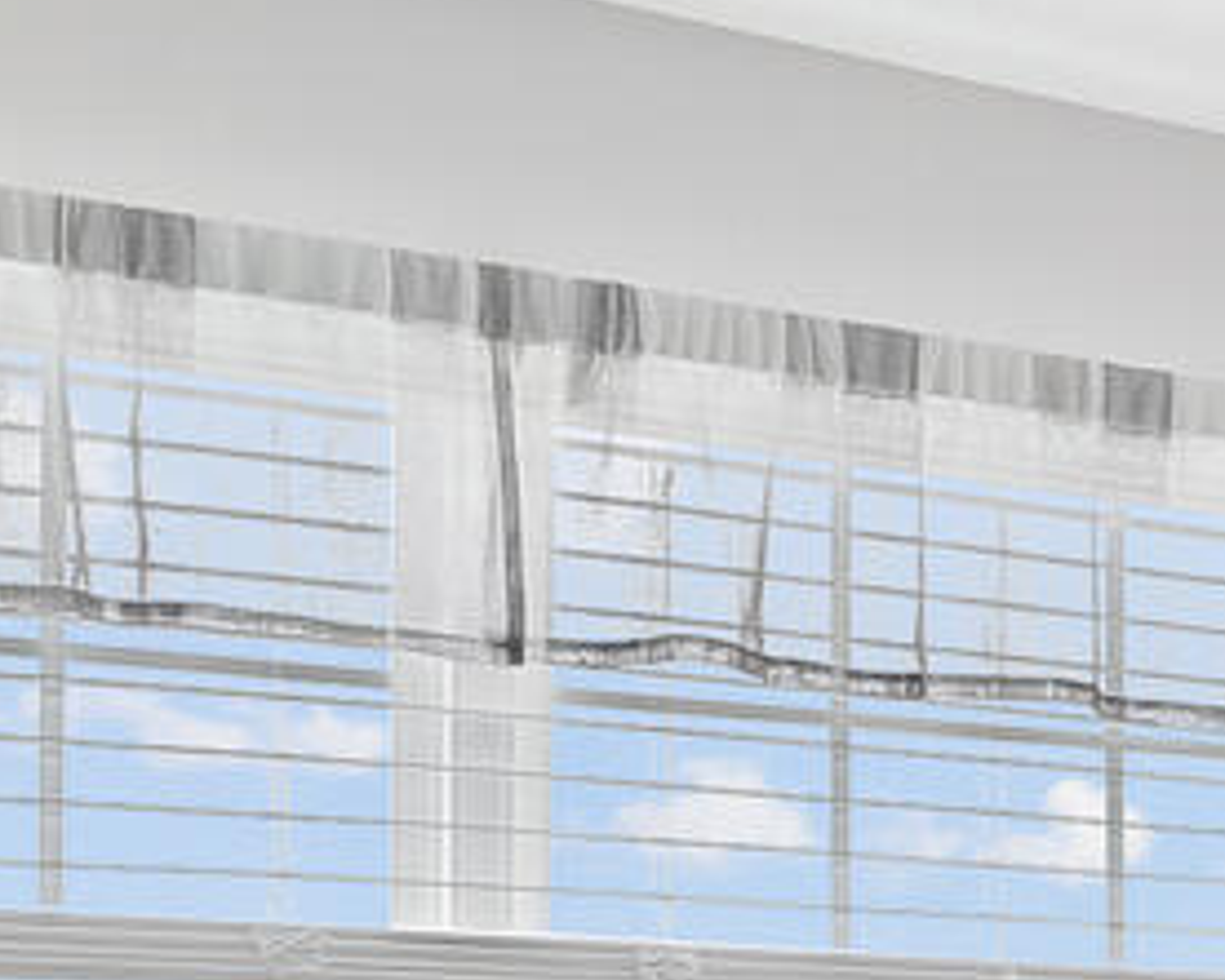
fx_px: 3192
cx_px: 2898
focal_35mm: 88
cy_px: 1295
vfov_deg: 16.5
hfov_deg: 14.6
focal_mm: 16
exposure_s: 1/20
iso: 100
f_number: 8
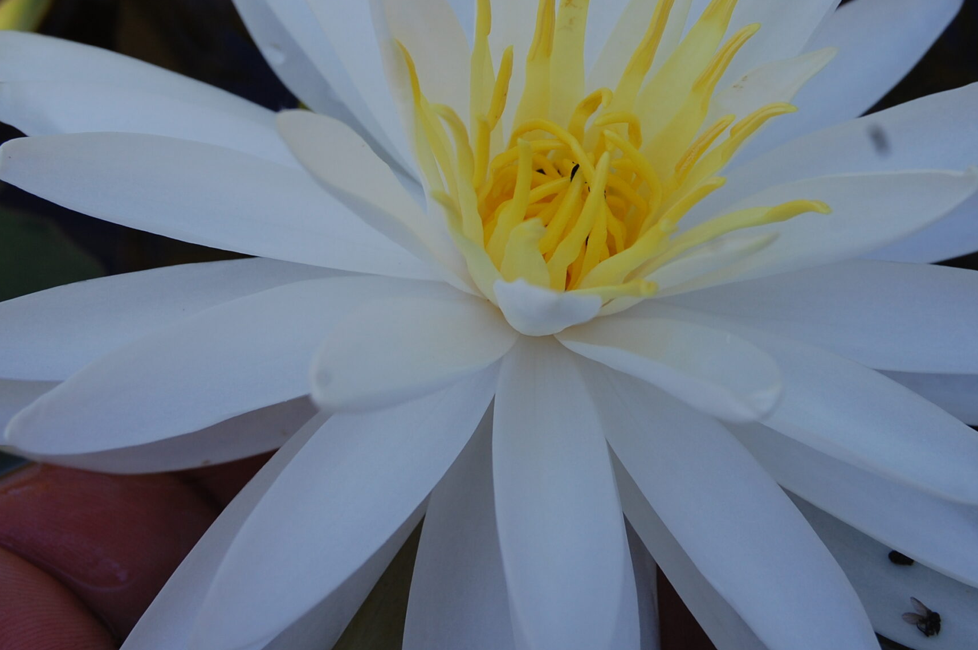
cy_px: 221
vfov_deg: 14.5
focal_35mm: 94
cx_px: 575
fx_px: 2551
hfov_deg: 21.7
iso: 200
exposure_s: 1/320
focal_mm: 42
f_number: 9
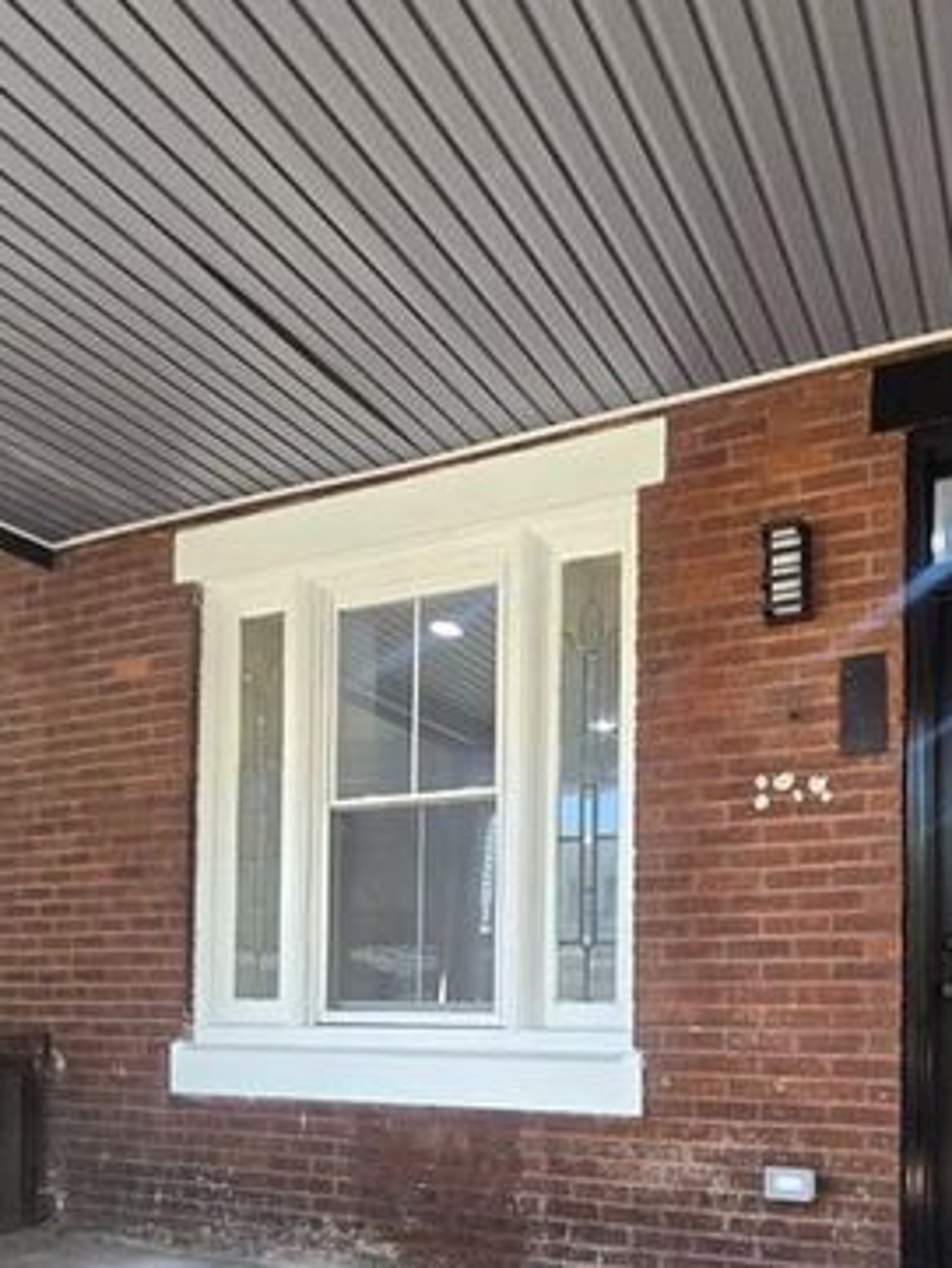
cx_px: 696
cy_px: 989
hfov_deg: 54.6
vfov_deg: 66.0
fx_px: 880
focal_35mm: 24
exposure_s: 1/60
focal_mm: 2.2
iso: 64
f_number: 2.2
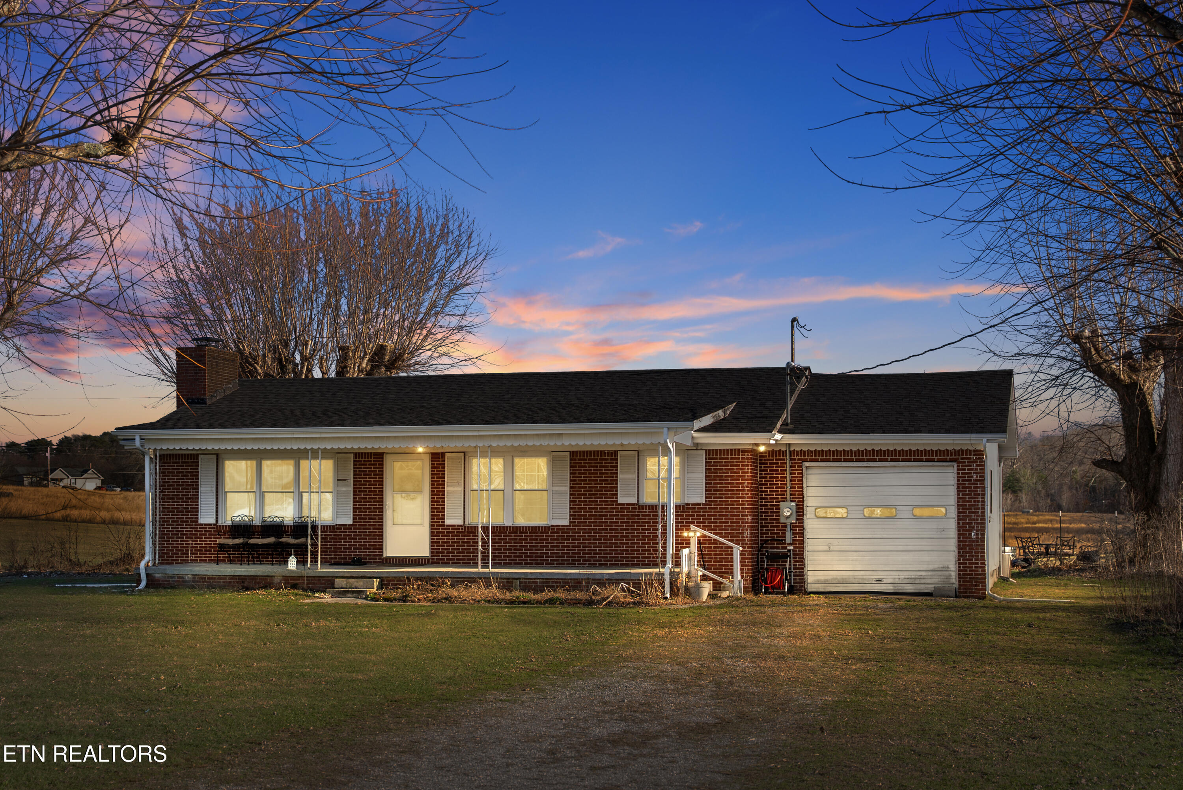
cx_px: 592
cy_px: 395
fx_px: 1591
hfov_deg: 40.8
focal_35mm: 48
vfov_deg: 27.9
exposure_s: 1/60
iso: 80
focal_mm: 48.4
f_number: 3.5
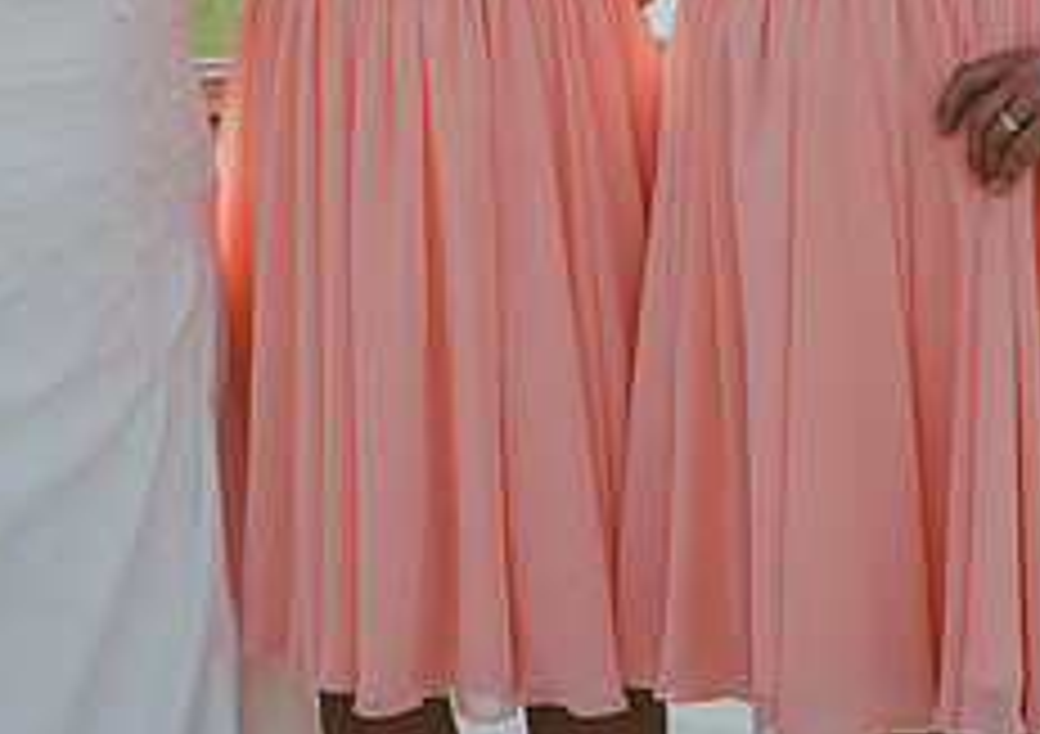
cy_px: -29
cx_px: -115
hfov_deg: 17.2
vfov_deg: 12.4
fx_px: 3324
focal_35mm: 113
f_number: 5.6
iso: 100
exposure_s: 1/250
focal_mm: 38
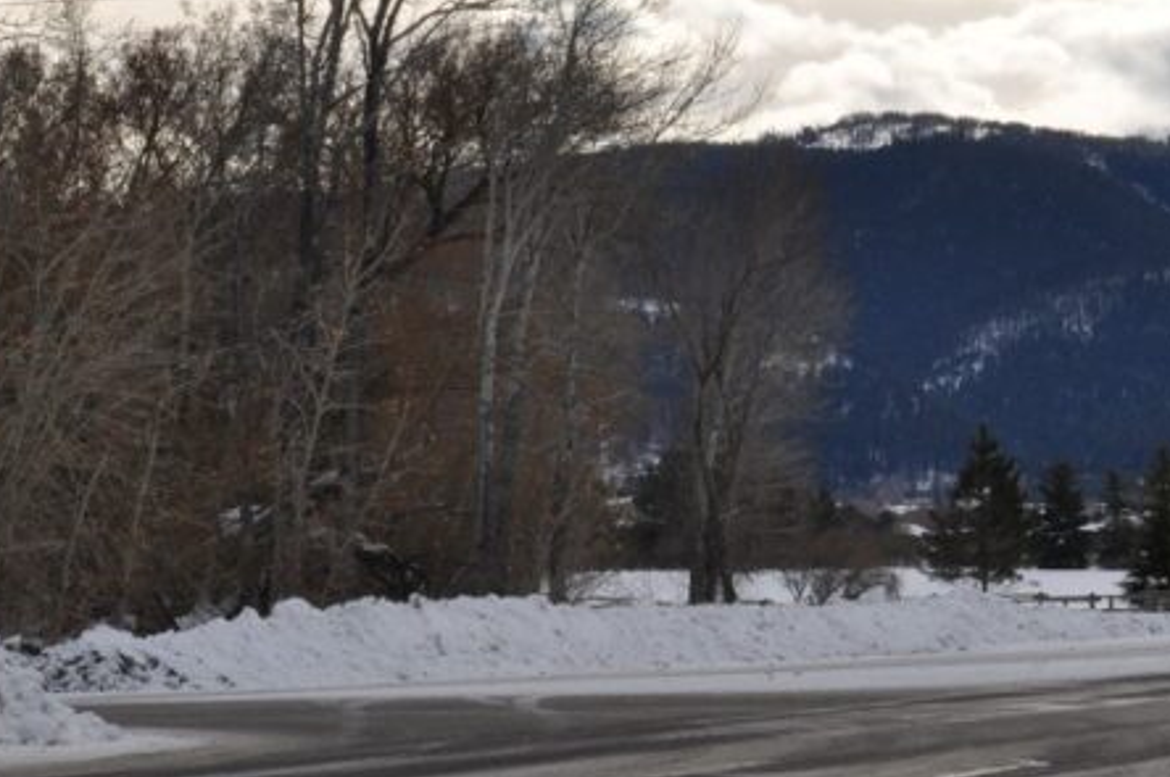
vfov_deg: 7.2
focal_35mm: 190
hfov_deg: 10.8
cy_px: 450
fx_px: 6173
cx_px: 427
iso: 200
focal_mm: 55
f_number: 20
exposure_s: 1/200
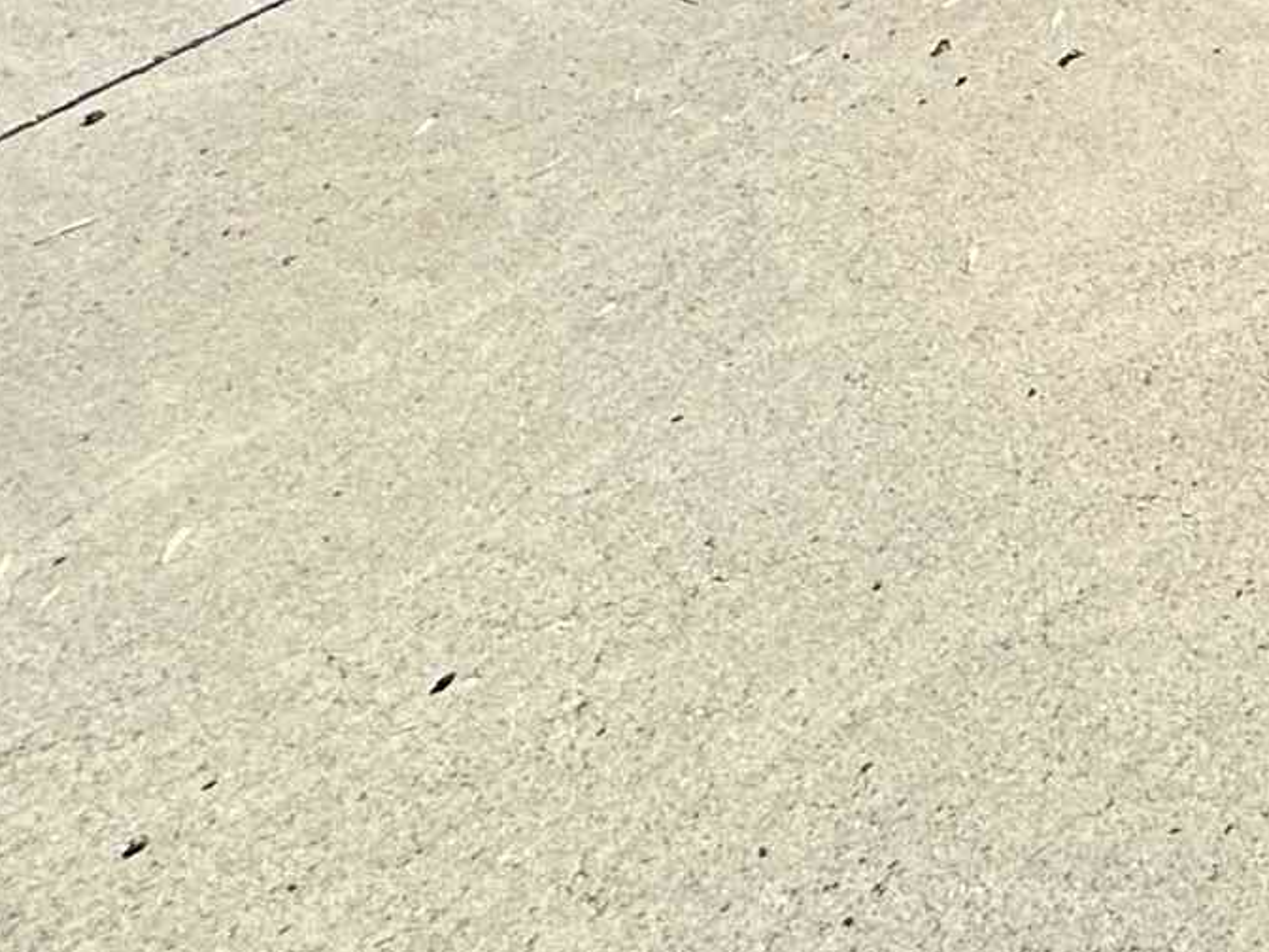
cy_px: -1090
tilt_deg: -10.8
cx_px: 2648
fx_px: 2346
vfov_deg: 16.1
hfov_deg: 18.0
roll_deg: +1.0
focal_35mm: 64
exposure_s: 1/2132
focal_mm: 2.22
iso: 50
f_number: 2.2
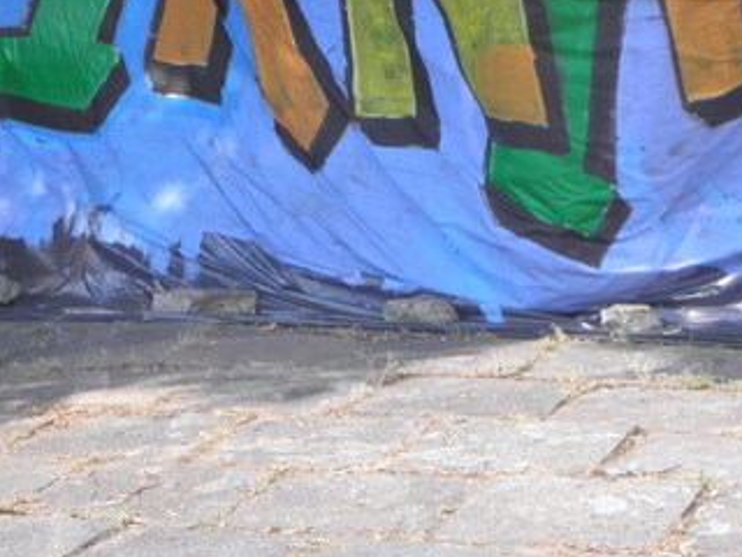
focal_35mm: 135
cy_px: 72
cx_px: 329
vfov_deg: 10.9
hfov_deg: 14.6
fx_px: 2894
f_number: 4.1
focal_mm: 9.7
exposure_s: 1/200
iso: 100
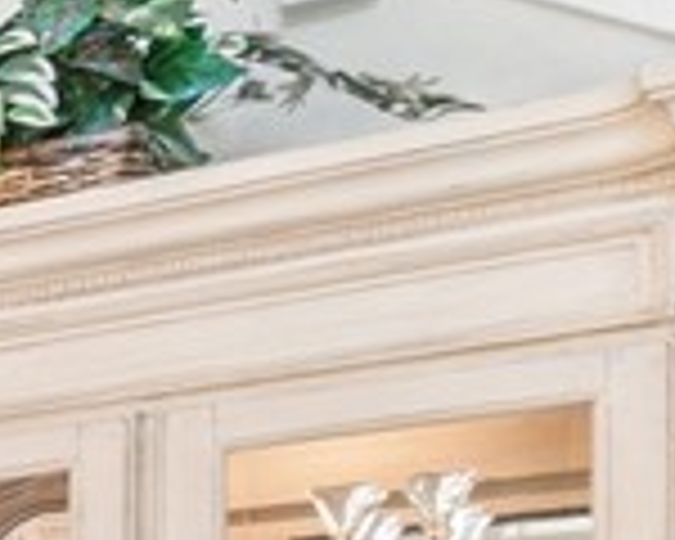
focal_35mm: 102
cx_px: -1674
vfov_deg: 13.4
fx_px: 2038
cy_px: 999
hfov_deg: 9.7
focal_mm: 10
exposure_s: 1/2.5
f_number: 8
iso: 200
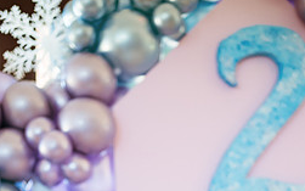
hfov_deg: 31.9
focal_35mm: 64
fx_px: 532
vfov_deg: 18.5
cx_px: 175
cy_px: 265
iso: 1600
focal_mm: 35
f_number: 2
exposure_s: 1/800
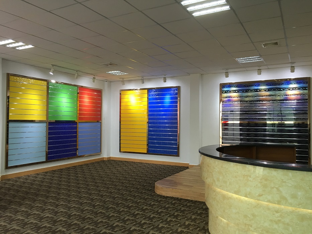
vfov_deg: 48.2
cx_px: 156
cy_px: 117
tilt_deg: +0.5
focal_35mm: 29
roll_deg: -1.0
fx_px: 261
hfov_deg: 61.7
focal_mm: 4.15
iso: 100
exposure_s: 1/33
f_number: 2.2
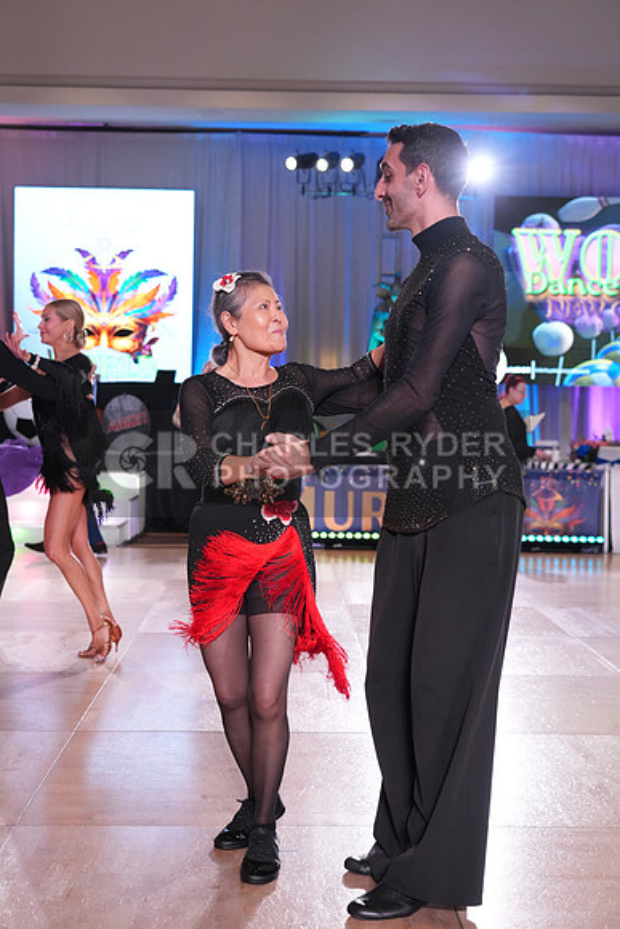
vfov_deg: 38.9
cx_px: 310
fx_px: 1317
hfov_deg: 26.5
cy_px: 464
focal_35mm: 51
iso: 3200
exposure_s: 1/500
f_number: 4
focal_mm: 51
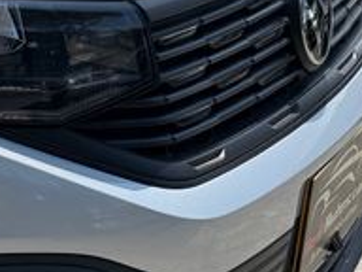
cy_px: -40
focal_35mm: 120
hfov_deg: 13.7
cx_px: -392
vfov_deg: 12.1
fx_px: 1255
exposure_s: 1/6173
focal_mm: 6.76
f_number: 1.78
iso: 100
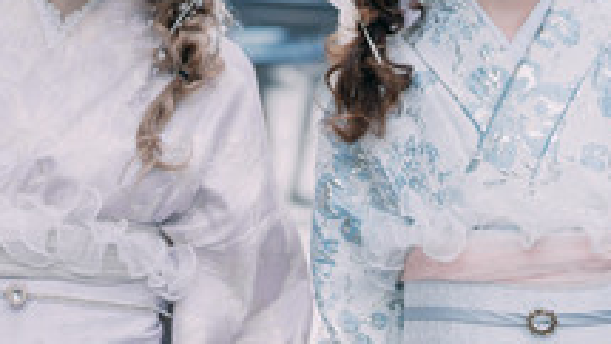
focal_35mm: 133
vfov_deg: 9.1
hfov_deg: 16.1
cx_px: 284
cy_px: 128
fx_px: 2155
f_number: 1.4
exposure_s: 1/3200
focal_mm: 35
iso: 64
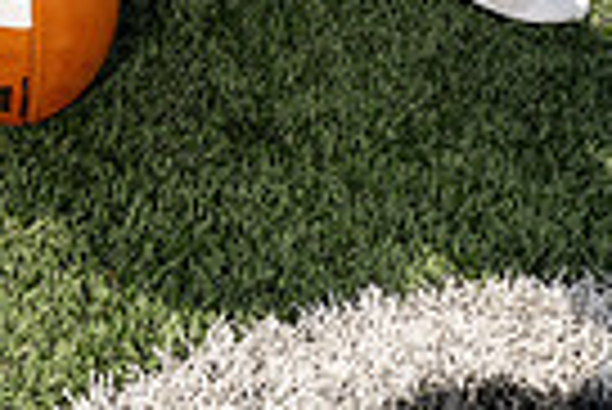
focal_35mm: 132
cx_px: 72
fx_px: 2246
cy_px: -518
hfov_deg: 15.4
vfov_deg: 9.5
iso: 100
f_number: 8
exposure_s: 1/250
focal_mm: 40
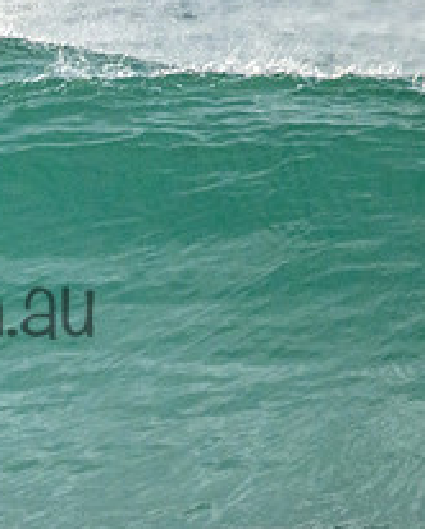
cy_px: 277
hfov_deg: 0.7
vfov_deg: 0.9
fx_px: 33017
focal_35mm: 2103
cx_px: -177
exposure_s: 1/2000
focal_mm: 800
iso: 9000
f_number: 11
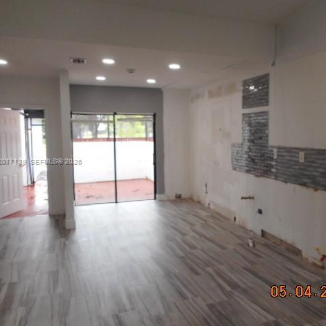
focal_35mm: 30
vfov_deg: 54.0
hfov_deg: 53.3
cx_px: 208
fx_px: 320
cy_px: 161
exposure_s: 1/30
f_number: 3.7
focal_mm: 4.5
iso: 100
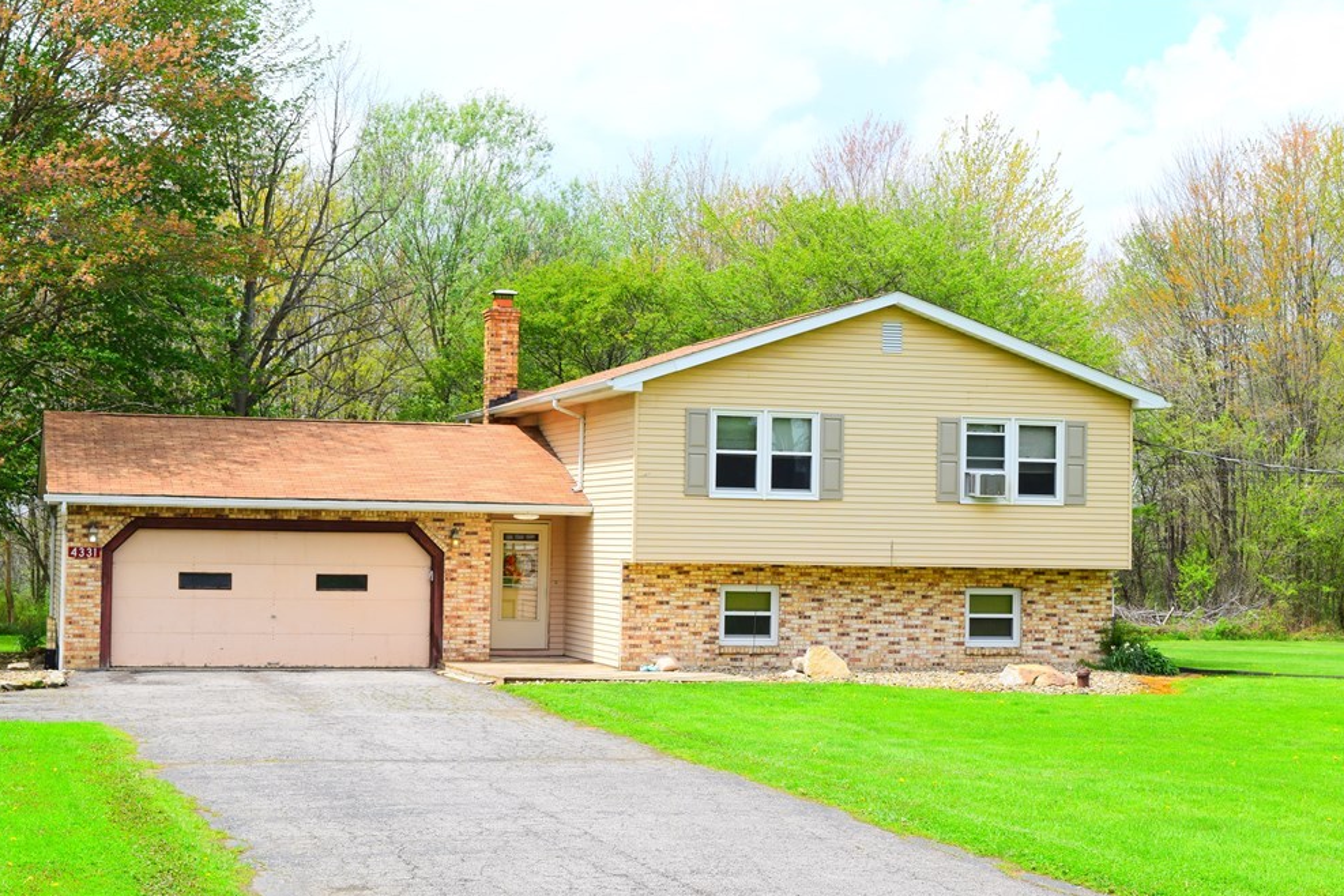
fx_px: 2464
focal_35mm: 66
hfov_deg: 30.5
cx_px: 712
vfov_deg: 20.6
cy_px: 482
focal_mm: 40
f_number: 9
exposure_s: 1/320
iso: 200
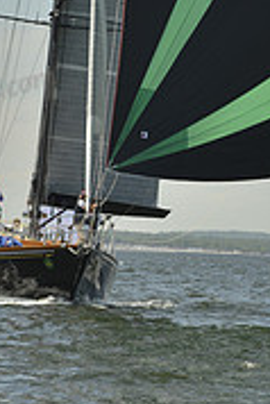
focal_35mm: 309
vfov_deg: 6.6
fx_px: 3469
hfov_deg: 4.5
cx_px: 174
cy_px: -39
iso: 280
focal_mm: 95
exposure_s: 1/1600
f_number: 8
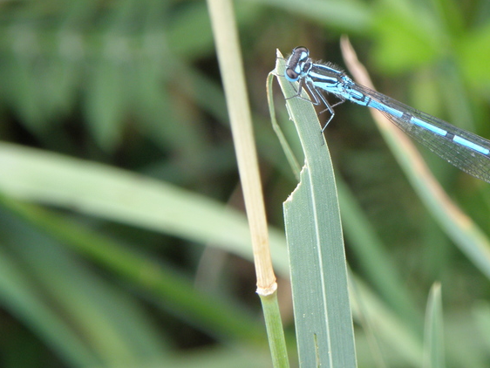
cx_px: 363
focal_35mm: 258
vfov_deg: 5.8
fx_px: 3654
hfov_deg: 7.7
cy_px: 127
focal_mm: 30.13
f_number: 4.3
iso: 125
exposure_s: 1/80
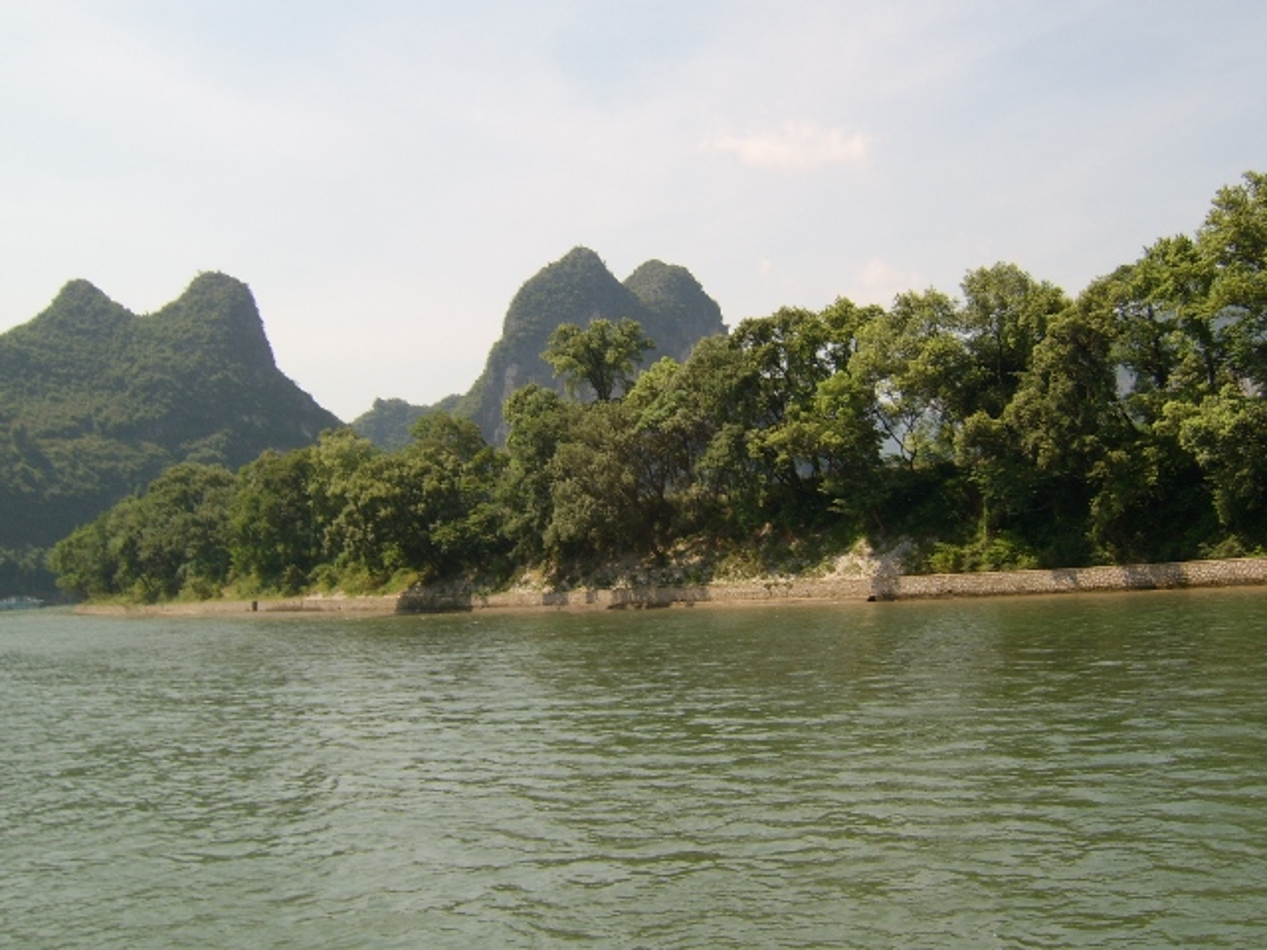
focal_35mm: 31
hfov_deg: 58.4
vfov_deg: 45.4
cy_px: 475
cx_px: 634
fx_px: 1135
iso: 50
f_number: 6.7
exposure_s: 1/162
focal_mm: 8.13
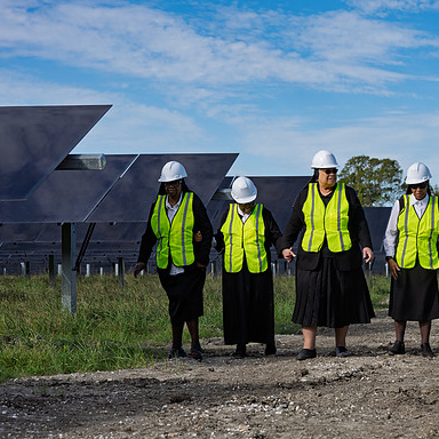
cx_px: 300
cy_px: 220
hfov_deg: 15.9
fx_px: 1564
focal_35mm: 109
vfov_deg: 16.0
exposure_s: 1/1250
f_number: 6.3
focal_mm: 85
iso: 200
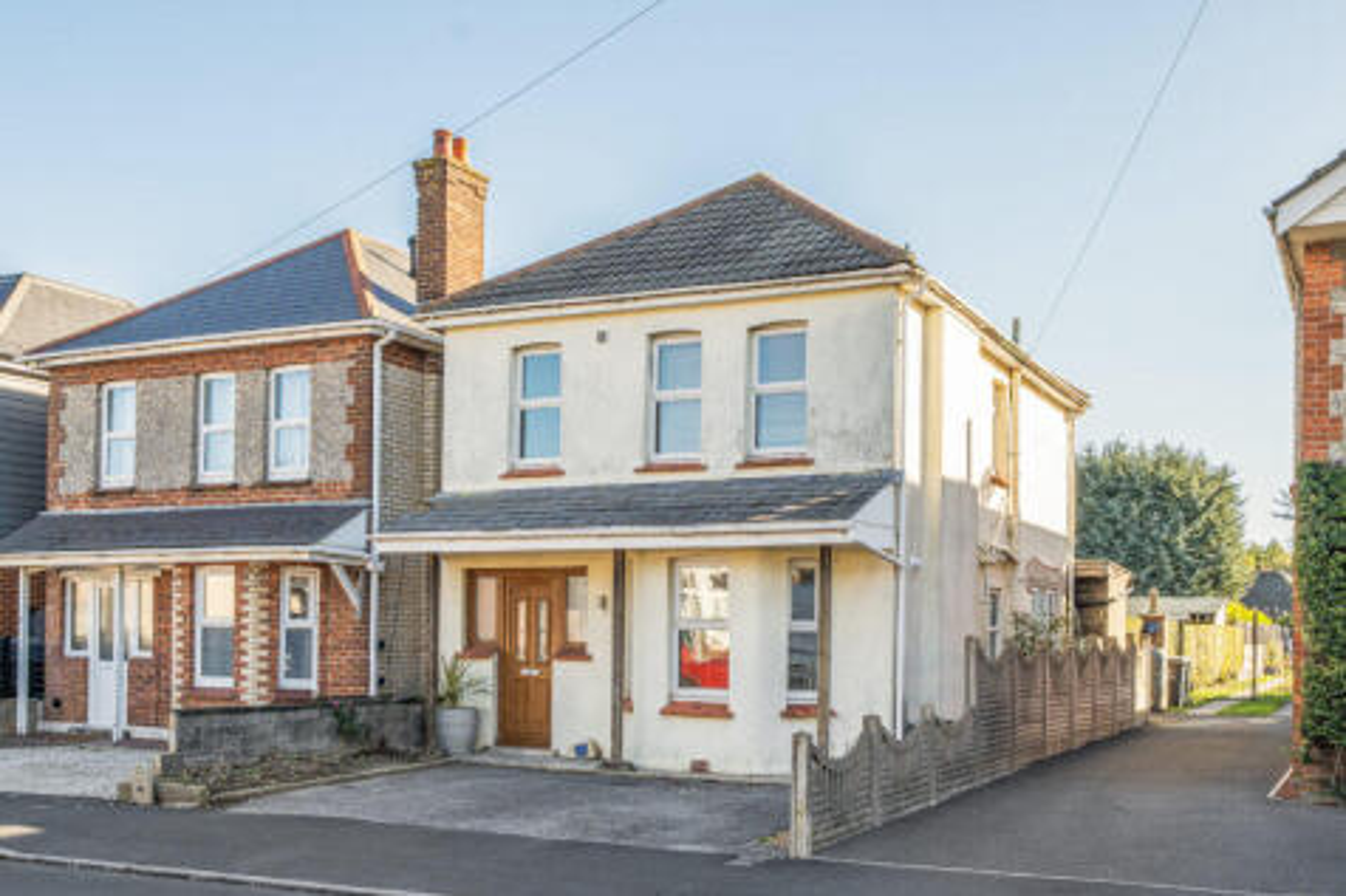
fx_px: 1345
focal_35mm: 36
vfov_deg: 36.8
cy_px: 448
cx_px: 673
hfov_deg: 53.1
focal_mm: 24
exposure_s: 1/320
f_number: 8
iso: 400
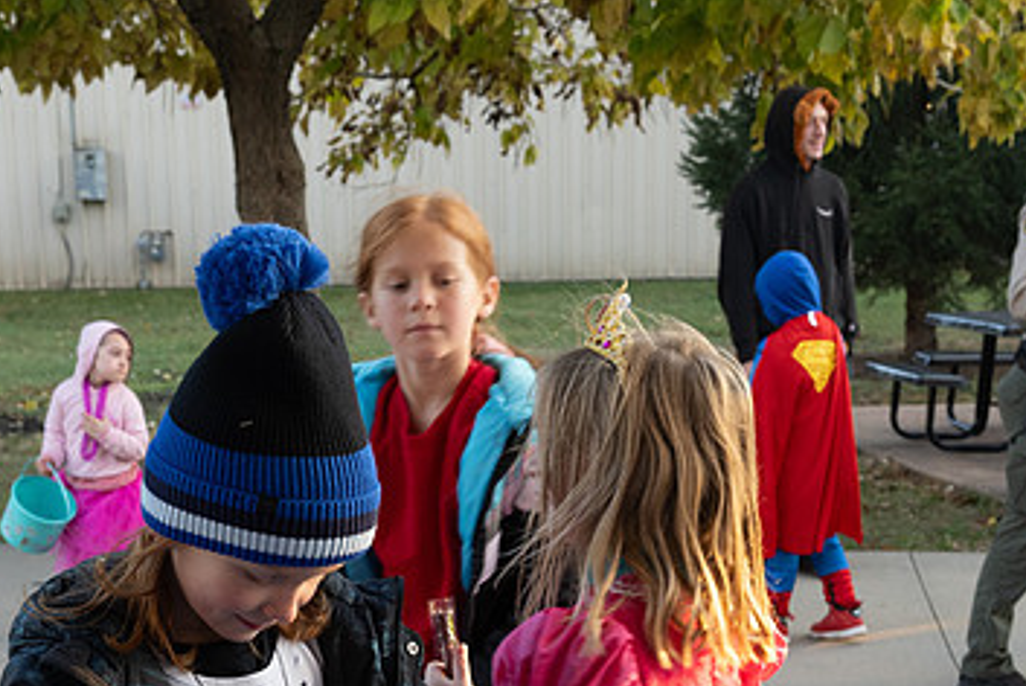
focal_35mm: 68
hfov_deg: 29.6
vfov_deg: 19.6
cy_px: 663
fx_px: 1940
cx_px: 501
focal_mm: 24
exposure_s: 1/160
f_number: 5
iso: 500
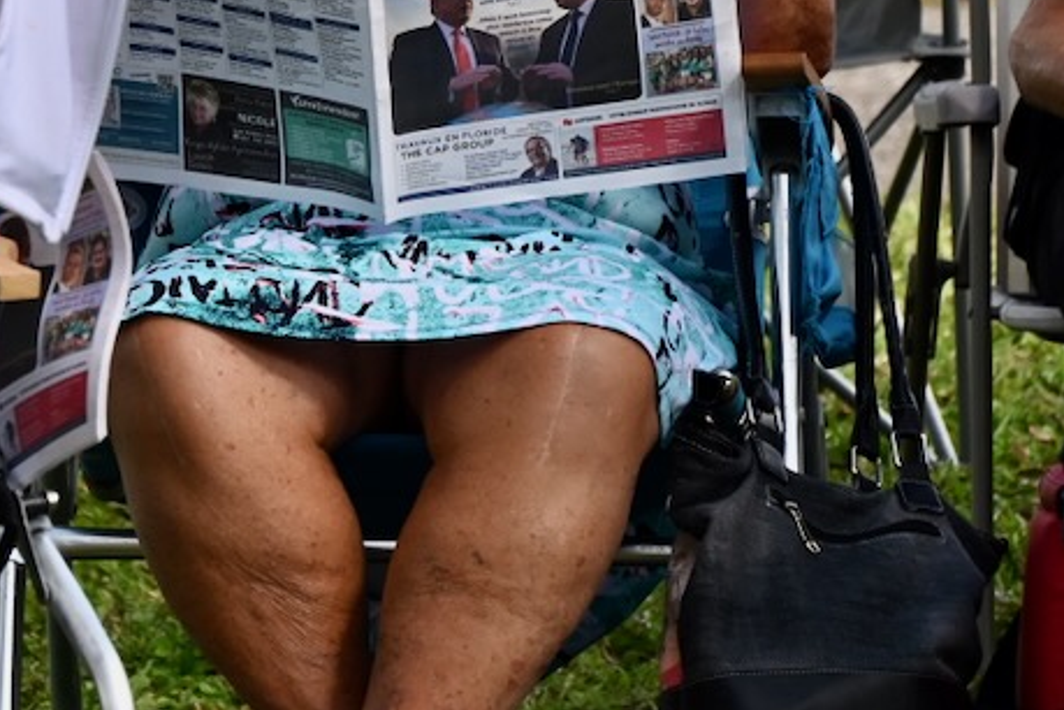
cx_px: 362
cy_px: 108
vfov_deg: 2.5
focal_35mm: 558
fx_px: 16491
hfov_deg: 3.7
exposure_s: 1/250
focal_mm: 200
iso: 560
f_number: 6.3
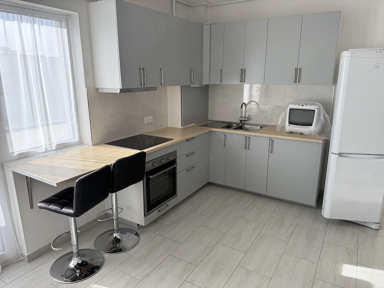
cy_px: 144
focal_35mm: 24
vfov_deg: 56.8
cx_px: 192
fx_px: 266
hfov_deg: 71.6
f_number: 1.78
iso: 100
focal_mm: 6.76
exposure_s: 1/602
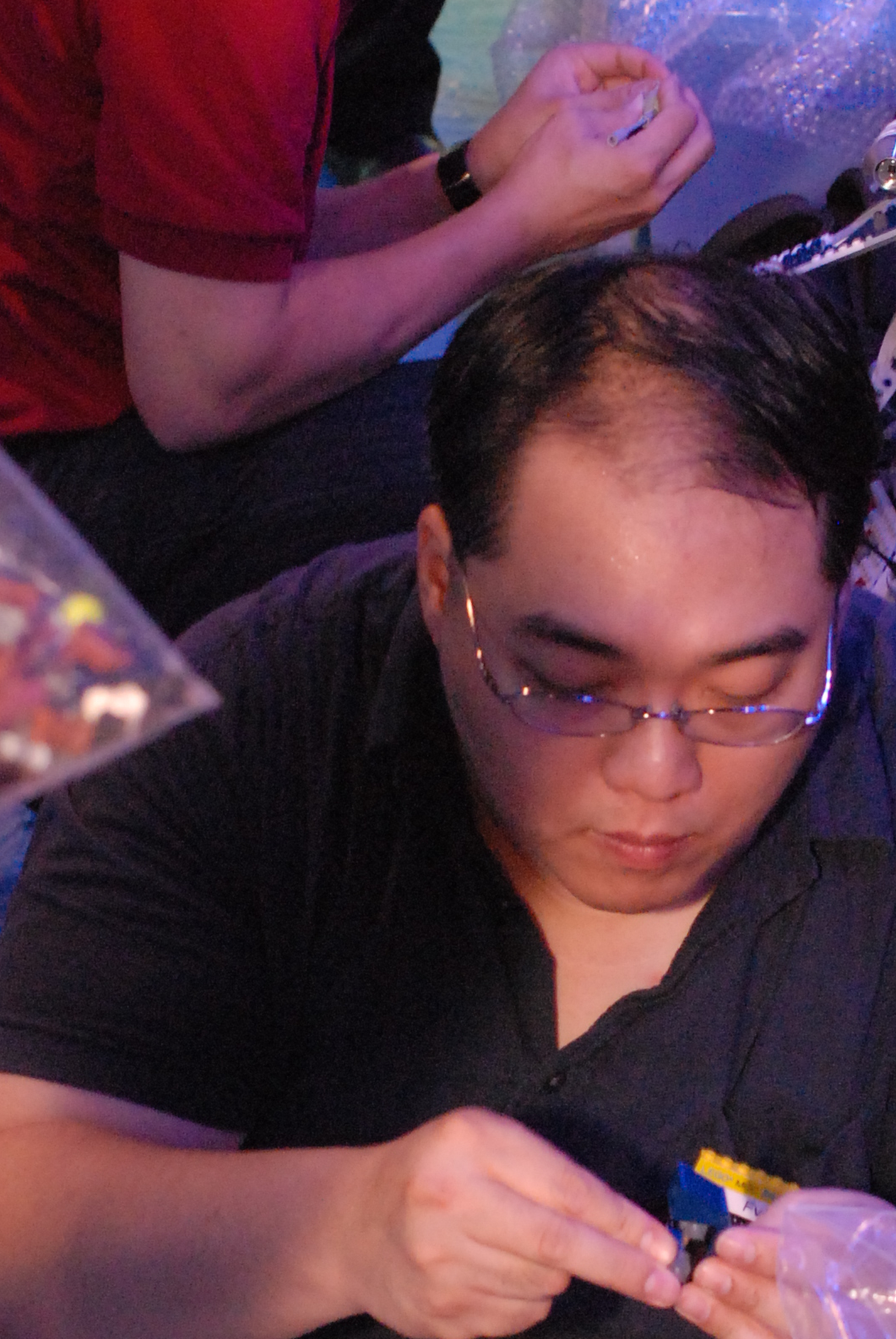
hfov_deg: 10.7
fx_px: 4773
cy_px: 871
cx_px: 678
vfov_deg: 15.9
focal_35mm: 128
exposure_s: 1/60
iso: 1600
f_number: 5.6
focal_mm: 35
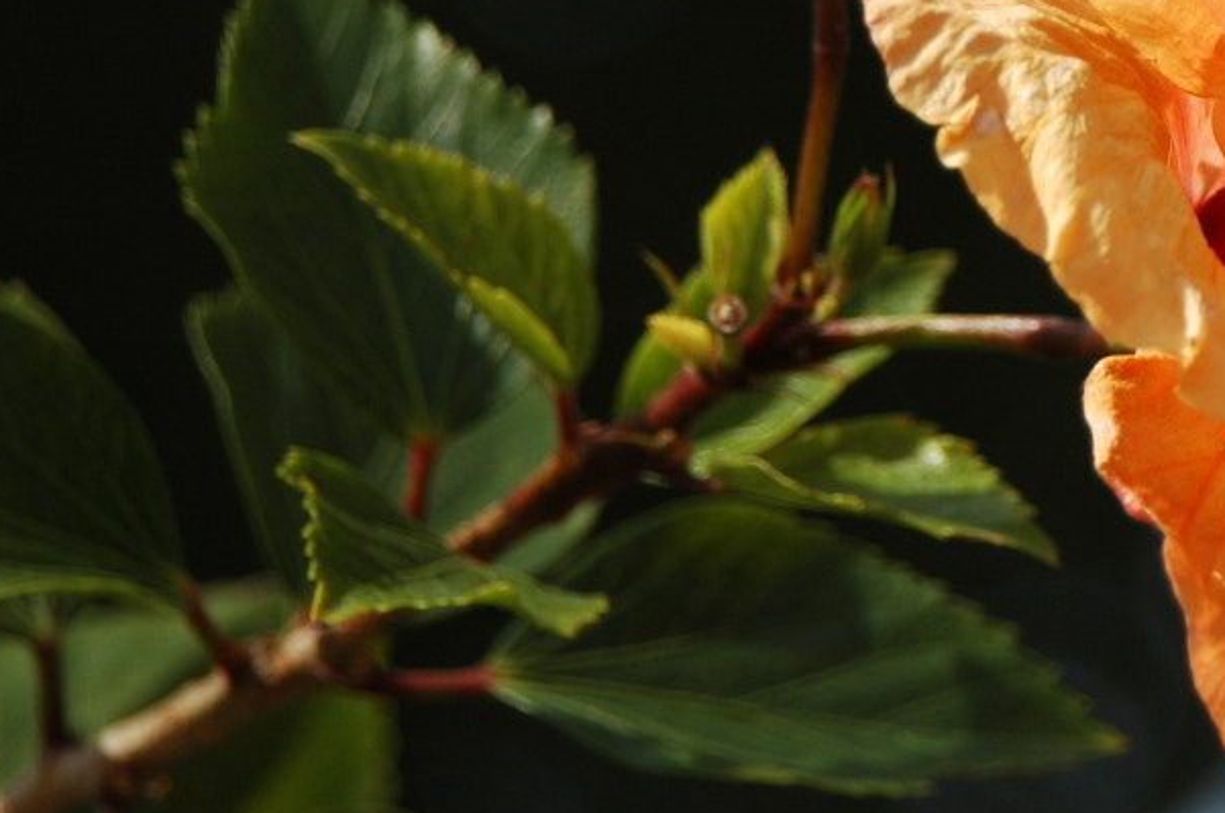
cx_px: 1278
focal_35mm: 751
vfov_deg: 1.8
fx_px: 25520
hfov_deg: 2.7
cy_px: 147
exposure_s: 1/500
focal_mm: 200
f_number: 5.6
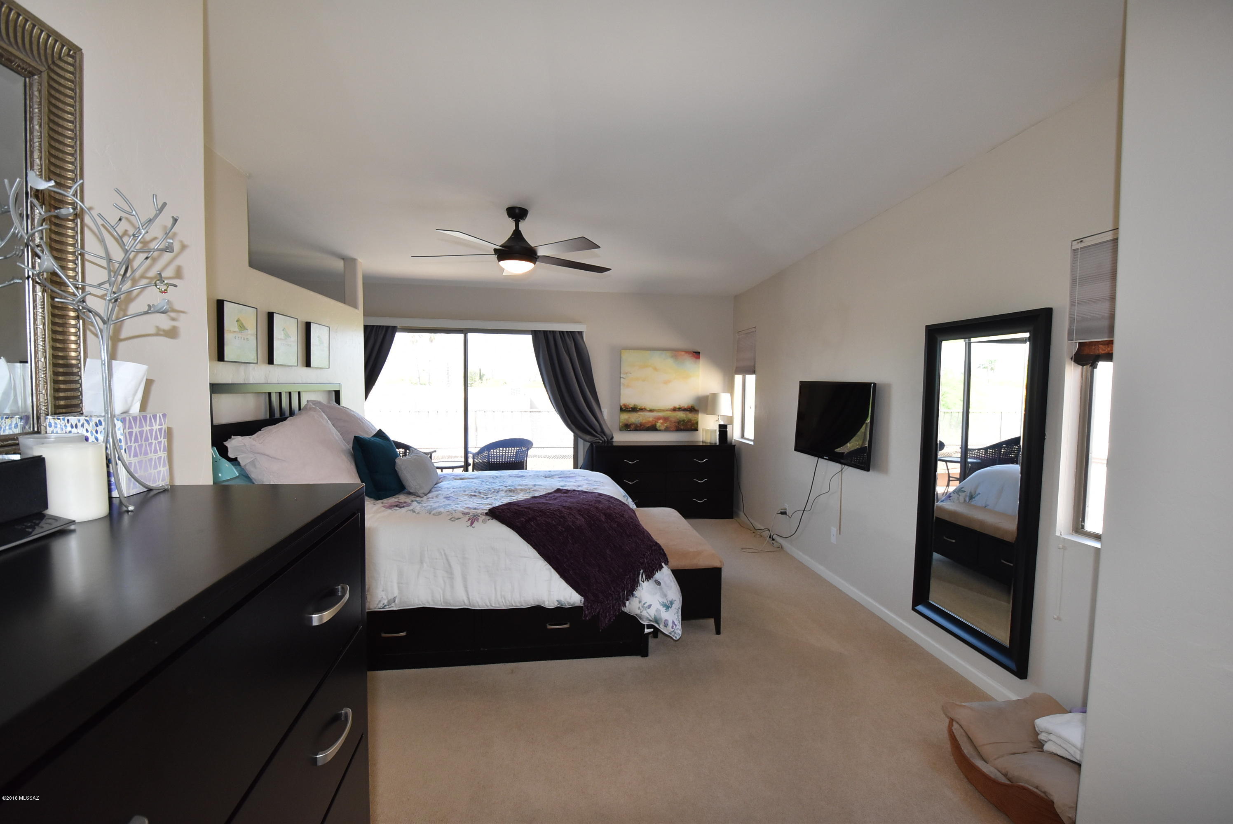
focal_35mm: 15
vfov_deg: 77.4
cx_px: 616
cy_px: 412
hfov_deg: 100.3
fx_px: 514
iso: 800
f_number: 5.6
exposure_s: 1/125
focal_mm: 10
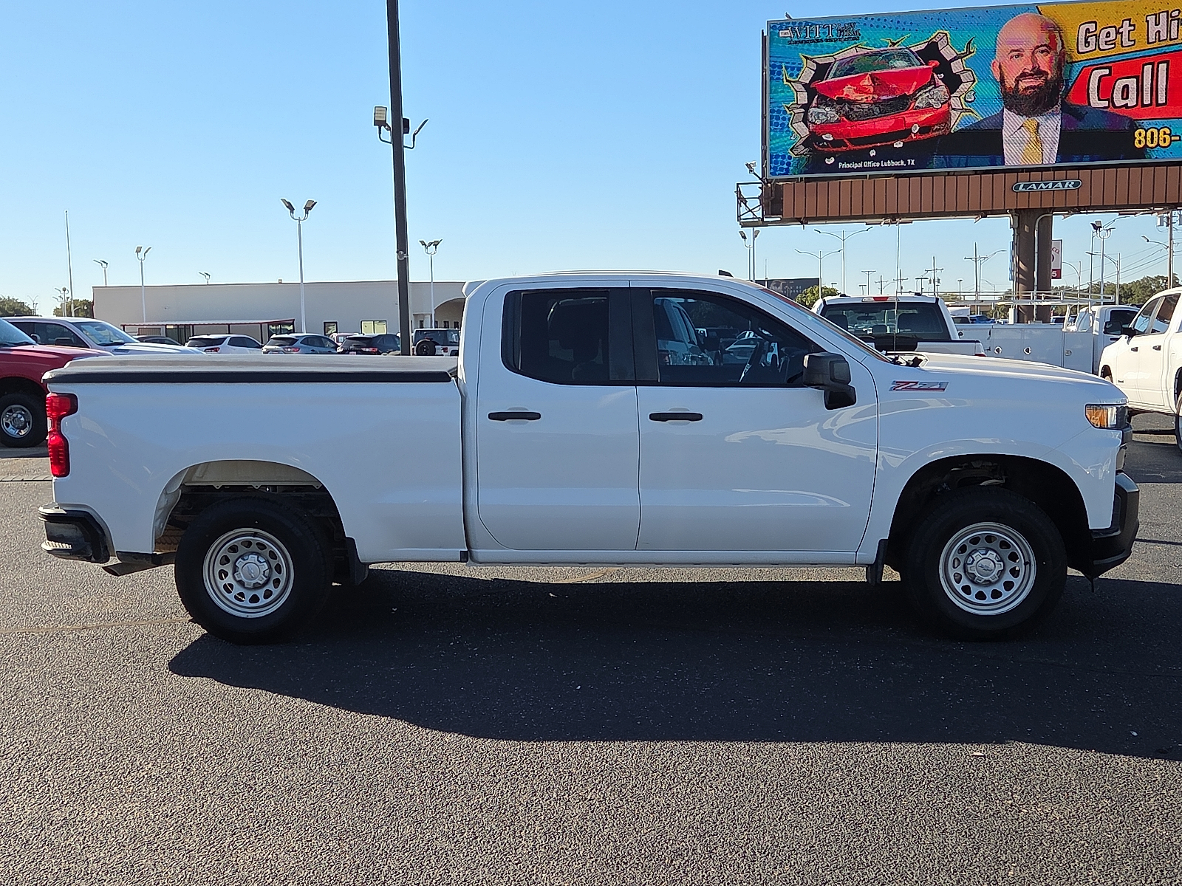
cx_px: 591
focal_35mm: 37
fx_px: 1263
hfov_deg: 50.1
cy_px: 443
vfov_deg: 38.7
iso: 76
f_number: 1.8
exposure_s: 1/5000
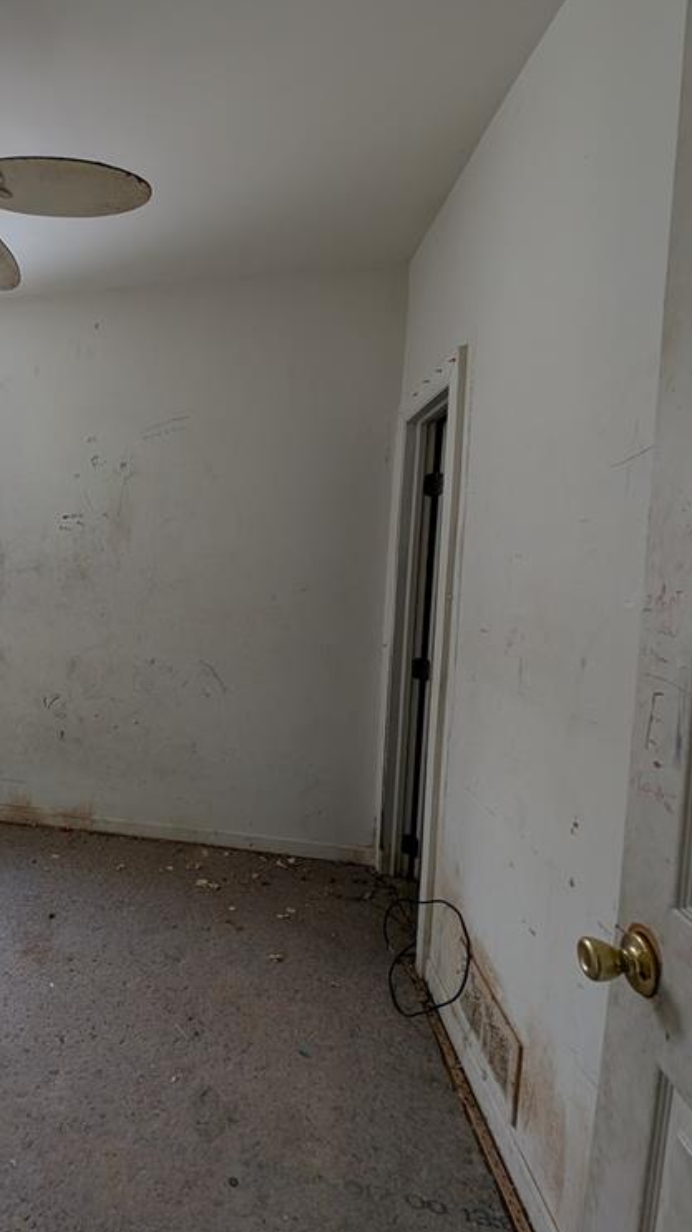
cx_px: 103
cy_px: 604
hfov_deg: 55.0
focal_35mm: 18
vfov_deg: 92.7
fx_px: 588
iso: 46
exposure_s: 1/45
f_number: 1.95
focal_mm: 2.23
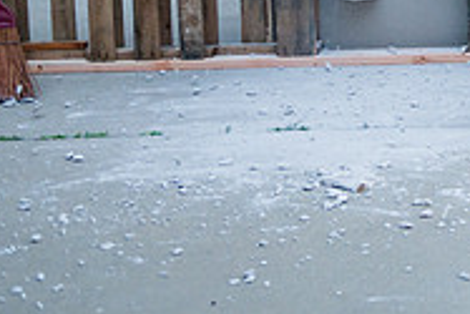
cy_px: -118
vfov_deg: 10.8
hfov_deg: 15.5
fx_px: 1620
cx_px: 653
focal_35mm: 124
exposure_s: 1/200
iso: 1600
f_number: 3.2
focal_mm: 40
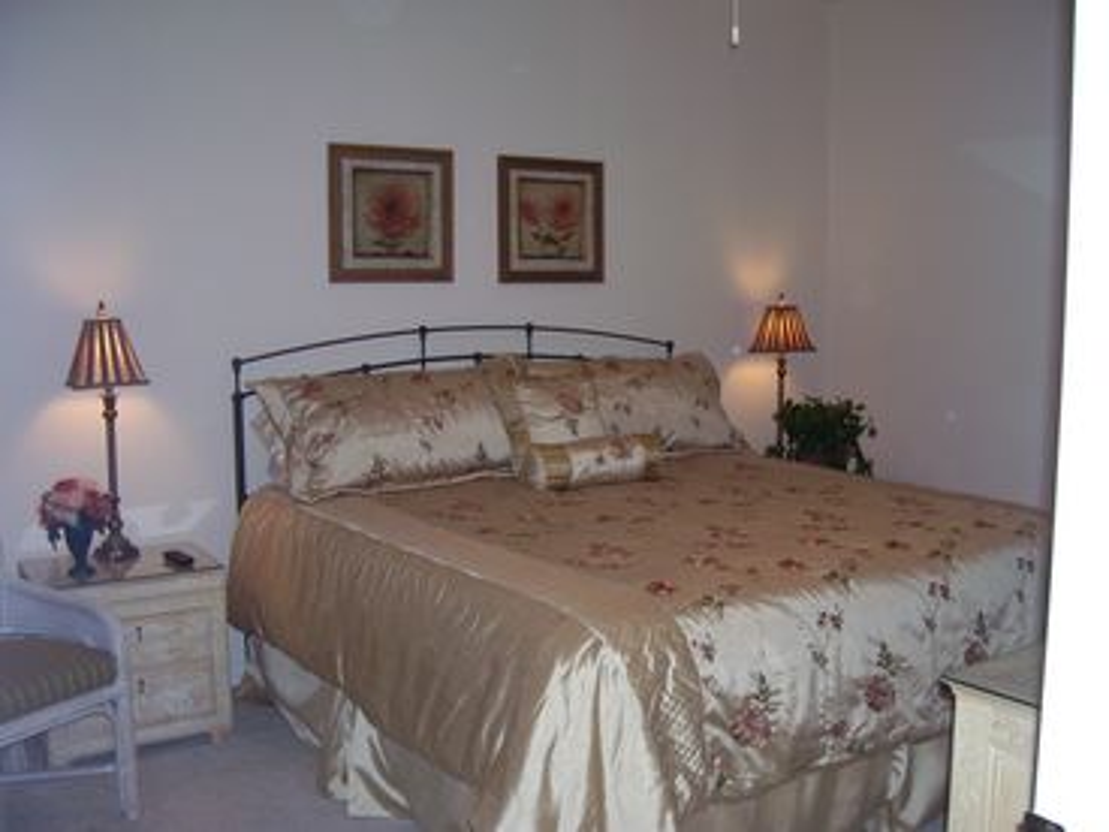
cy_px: 416
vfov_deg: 41.8
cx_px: 554
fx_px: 1089
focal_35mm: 34
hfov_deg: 54.0
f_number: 2.7
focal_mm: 5.6
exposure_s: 1/60
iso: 80
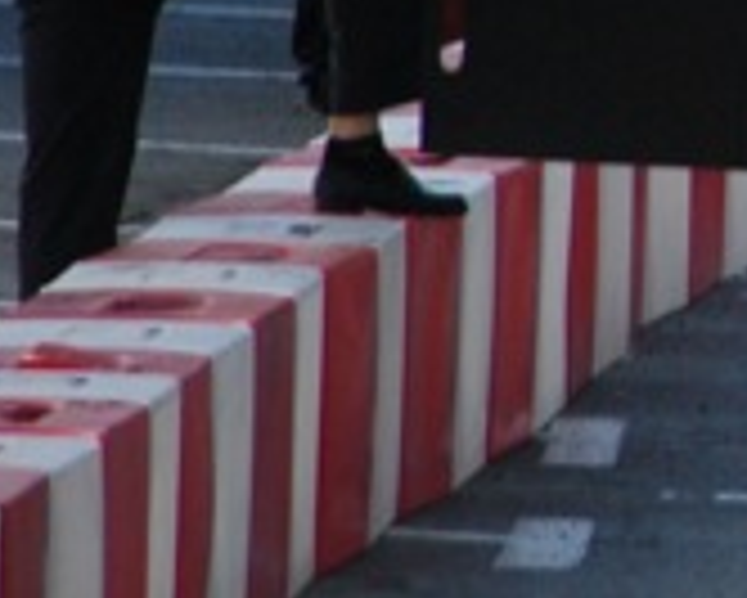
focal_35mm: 1736
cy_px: -299
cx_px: 2128
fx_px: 38403
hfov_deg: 1.1
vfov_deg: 0.9
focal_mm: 200
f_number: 5.6
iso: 400
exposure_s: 1/500
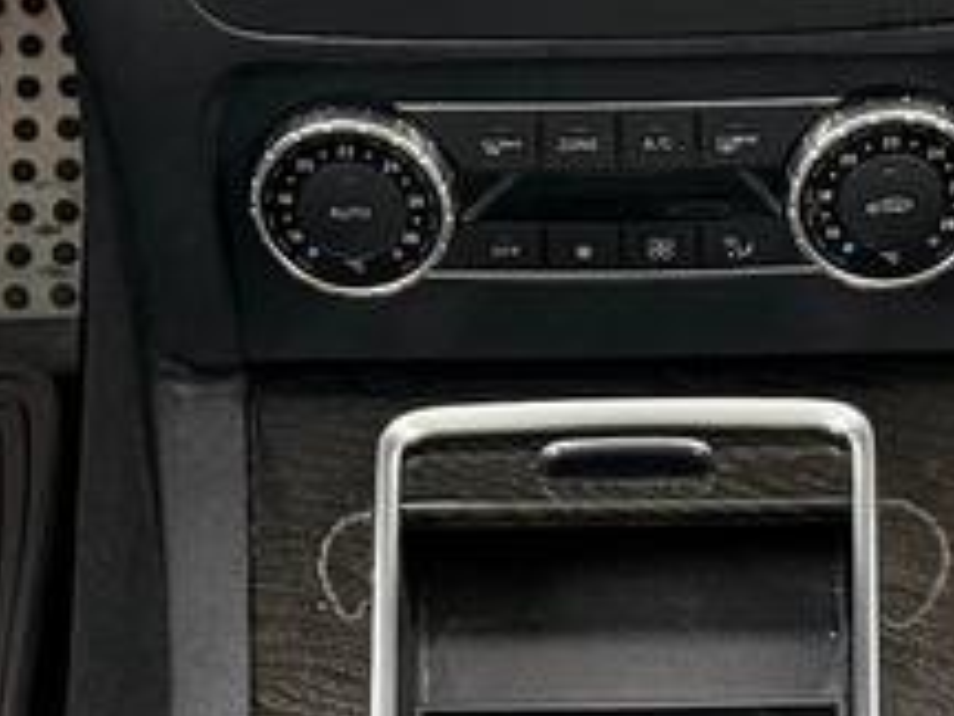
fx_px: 3913
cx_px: 583
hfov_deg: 13.9
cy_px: -110
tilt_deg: -33.4
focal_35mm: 142
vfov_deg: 10.3
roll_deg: +2.4
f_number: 1.78
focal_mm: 6.76
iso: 320
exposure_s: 1/60
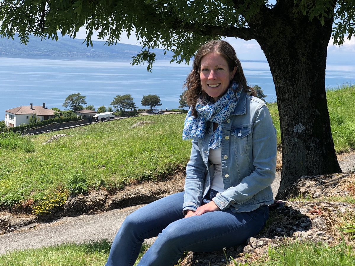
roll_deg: -3.0
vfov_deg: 25.7
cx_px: 178
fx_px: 585
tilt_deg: -9.7
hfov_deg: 33.8
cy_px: 133
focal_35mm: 57
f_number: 2.8
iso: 20
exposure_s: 1/319
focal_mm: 6.6
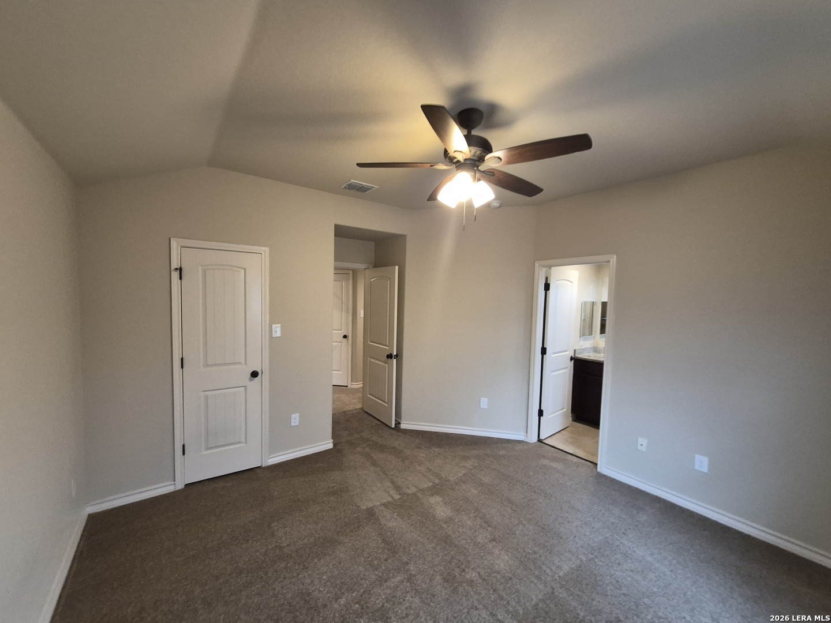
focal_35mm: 13
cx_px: 416
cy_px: 312
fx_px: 312
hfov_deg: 106.2
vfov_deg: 89.9
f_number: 2.2
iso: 400
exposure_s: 1/60
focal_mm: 1.74
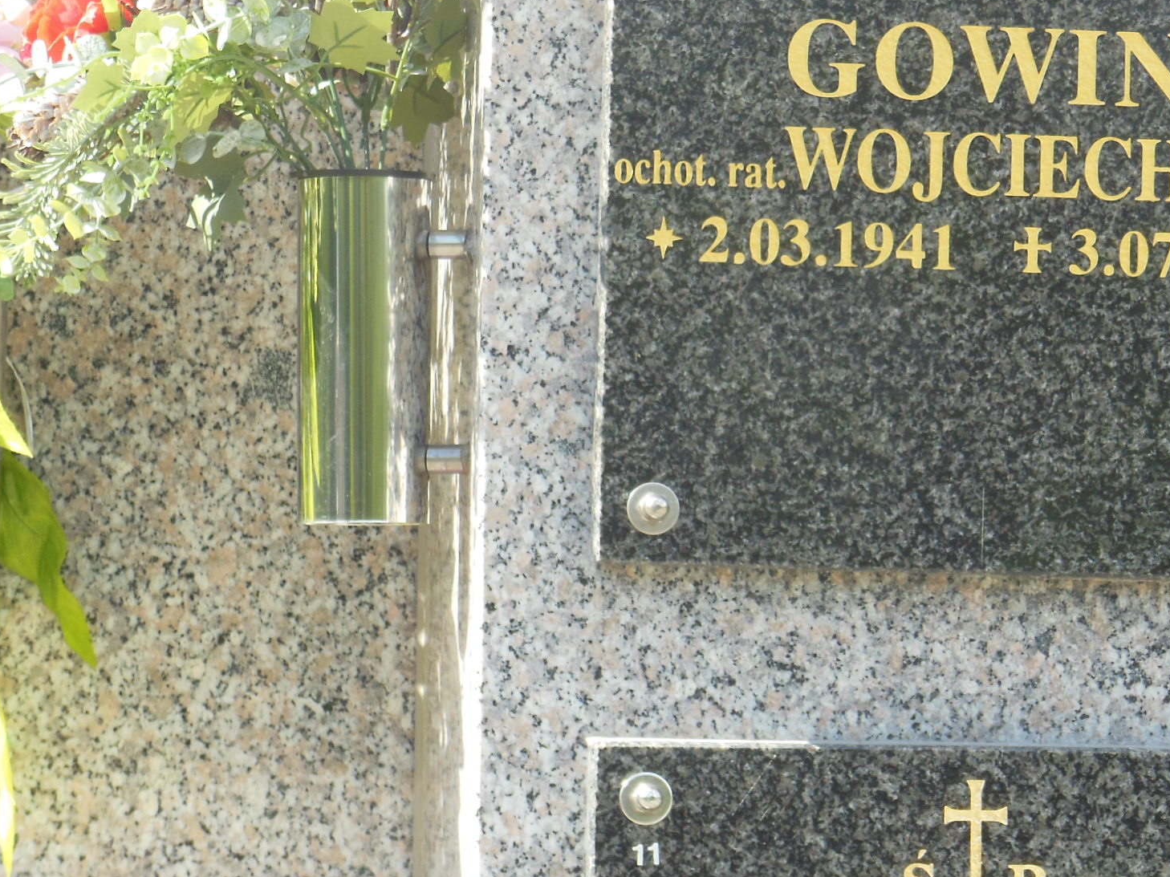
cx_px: 806
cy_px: 242
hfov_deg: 11.4
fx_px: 5846
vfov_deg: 8.6
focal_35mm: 173
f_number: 4.8
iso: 125
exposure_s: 1/160
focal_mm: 19.7
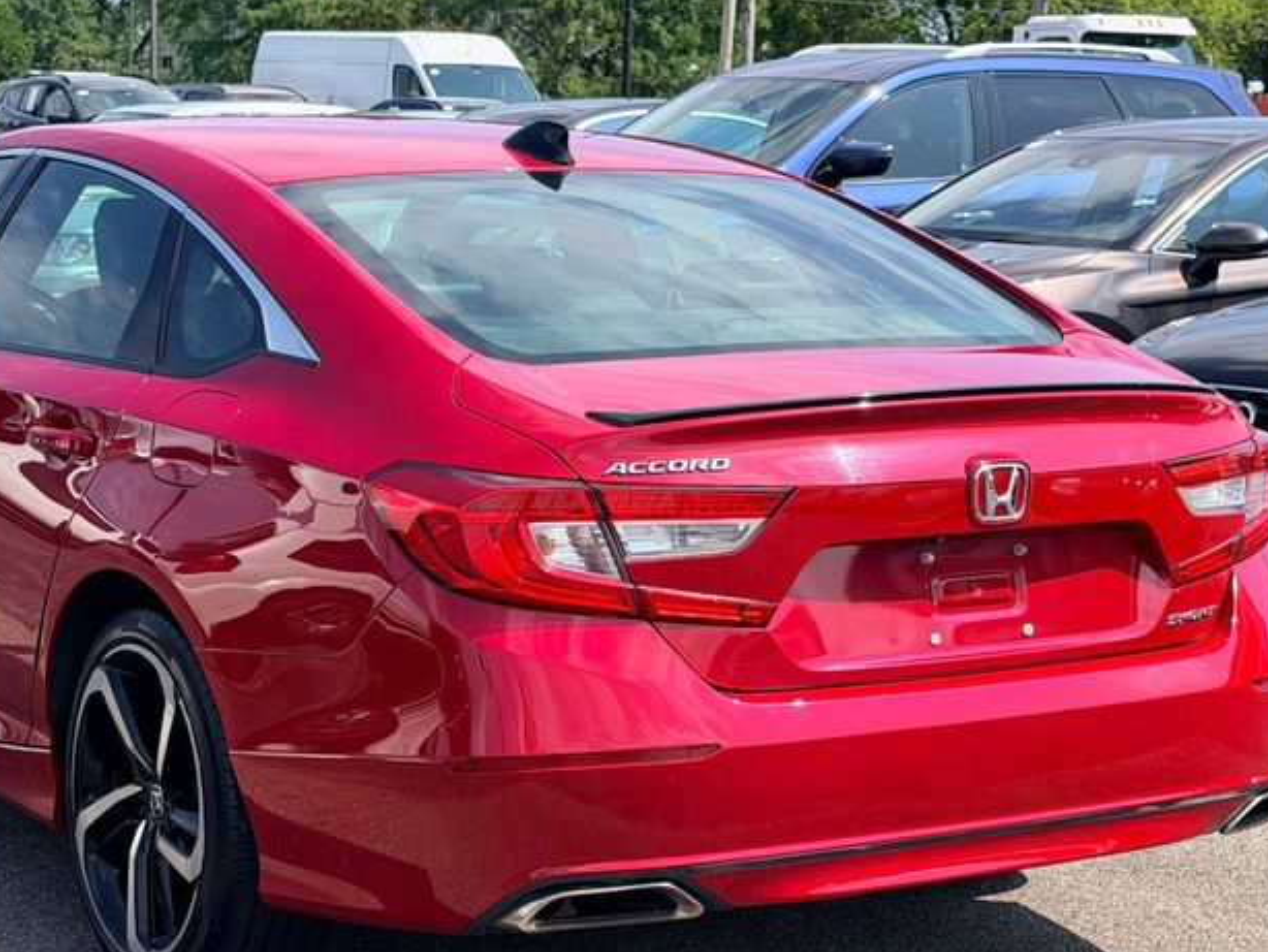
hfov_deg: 24.4
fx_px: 2932
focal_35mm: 80
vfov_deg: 18.4
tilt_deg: -5.7
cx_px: 535
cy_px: 440
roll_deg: -1.4
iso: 64
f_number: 1.78
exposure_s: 1/2577
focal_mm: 6.76
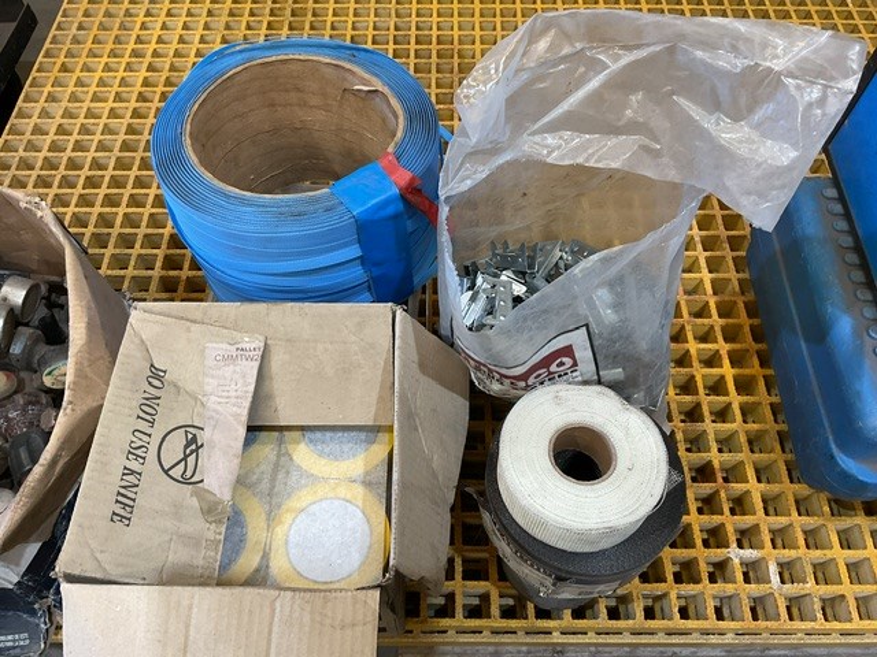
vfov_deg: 48.2
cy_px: 328
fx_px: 735
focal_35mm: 29
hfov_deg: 61.7
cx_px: 438
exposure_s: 1/60
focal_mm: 3
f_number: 1.8
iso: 100
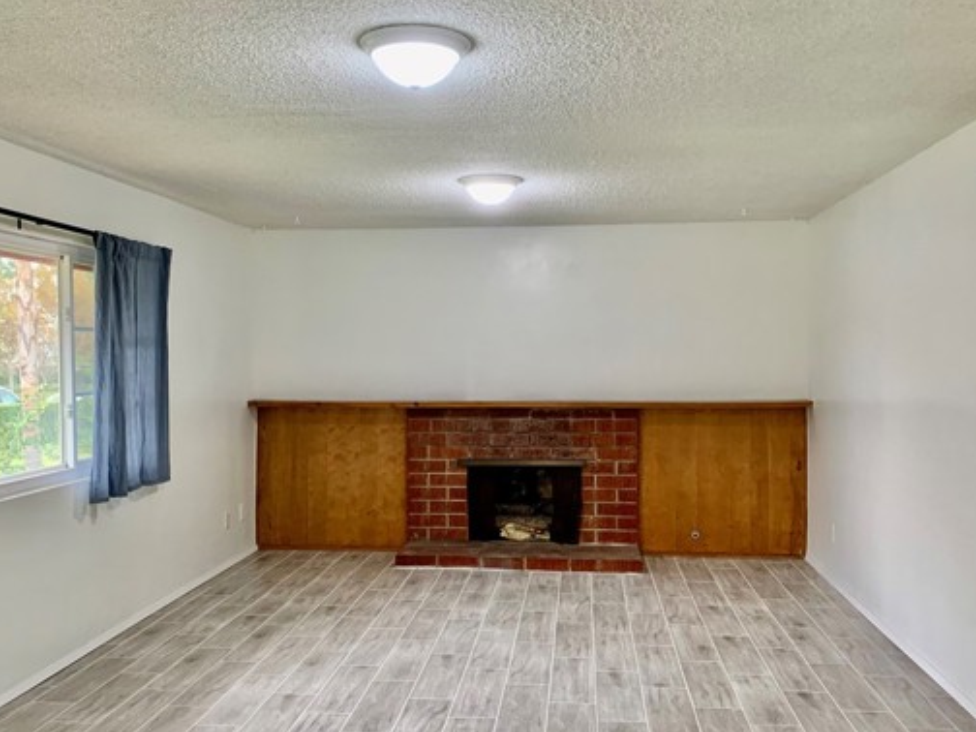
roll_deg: +0.5
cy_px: 395
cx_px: 478
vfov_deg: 42.9
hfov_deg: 55.3
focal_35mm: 33
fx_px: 930
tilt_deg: -2.3
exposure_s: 1/60
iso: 100
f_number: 1.8
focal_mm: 4.25
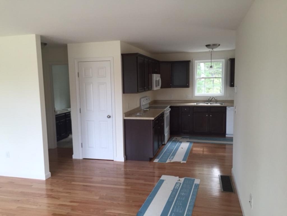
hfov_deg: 61.7
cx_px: 144
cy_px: 108
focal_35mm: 29
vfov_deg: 48.2
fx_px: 240
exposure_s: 1/30
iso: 50
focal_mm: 4.15
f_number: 2.2
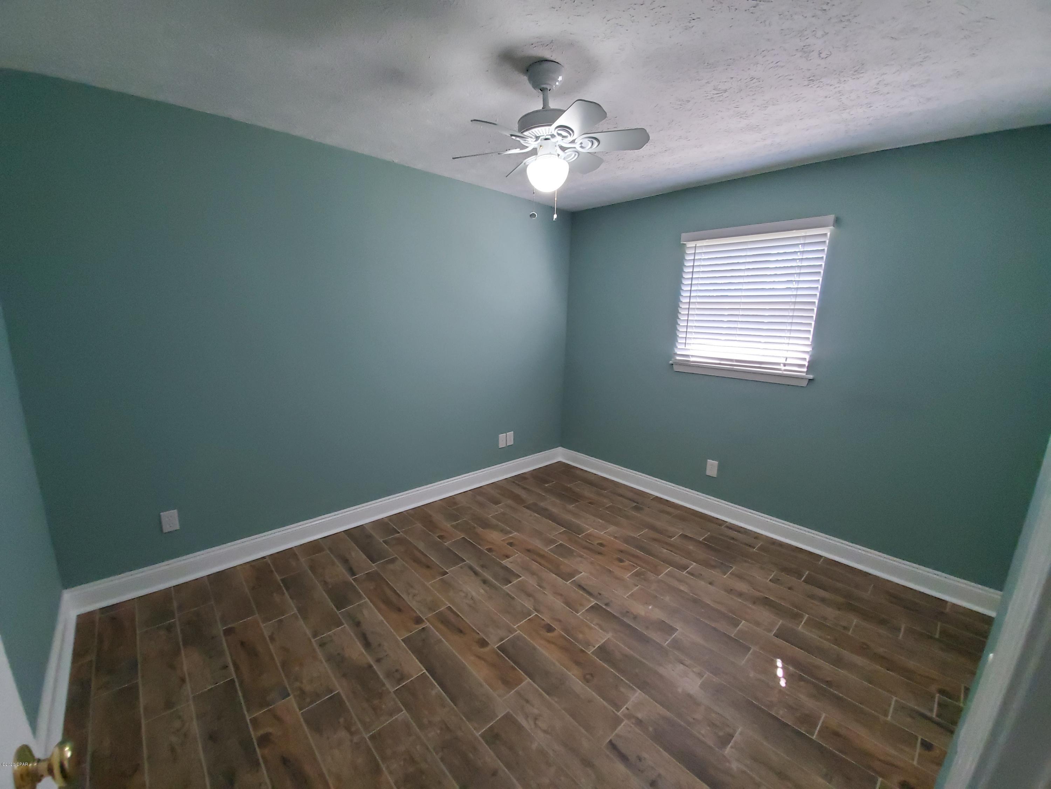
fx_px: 395
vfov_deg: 89.9
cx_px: 526
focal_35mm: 13
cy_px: 394
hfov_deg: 106.2
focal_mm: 1.8
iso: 640
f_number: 2.2
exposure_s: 1/59
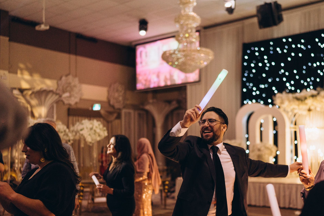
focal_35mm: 48
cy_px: 140
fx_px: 432
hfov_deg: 40.9
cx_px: 199
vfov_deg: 27.9
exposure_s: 1/500
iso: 1000
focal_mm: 35
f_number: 1.4
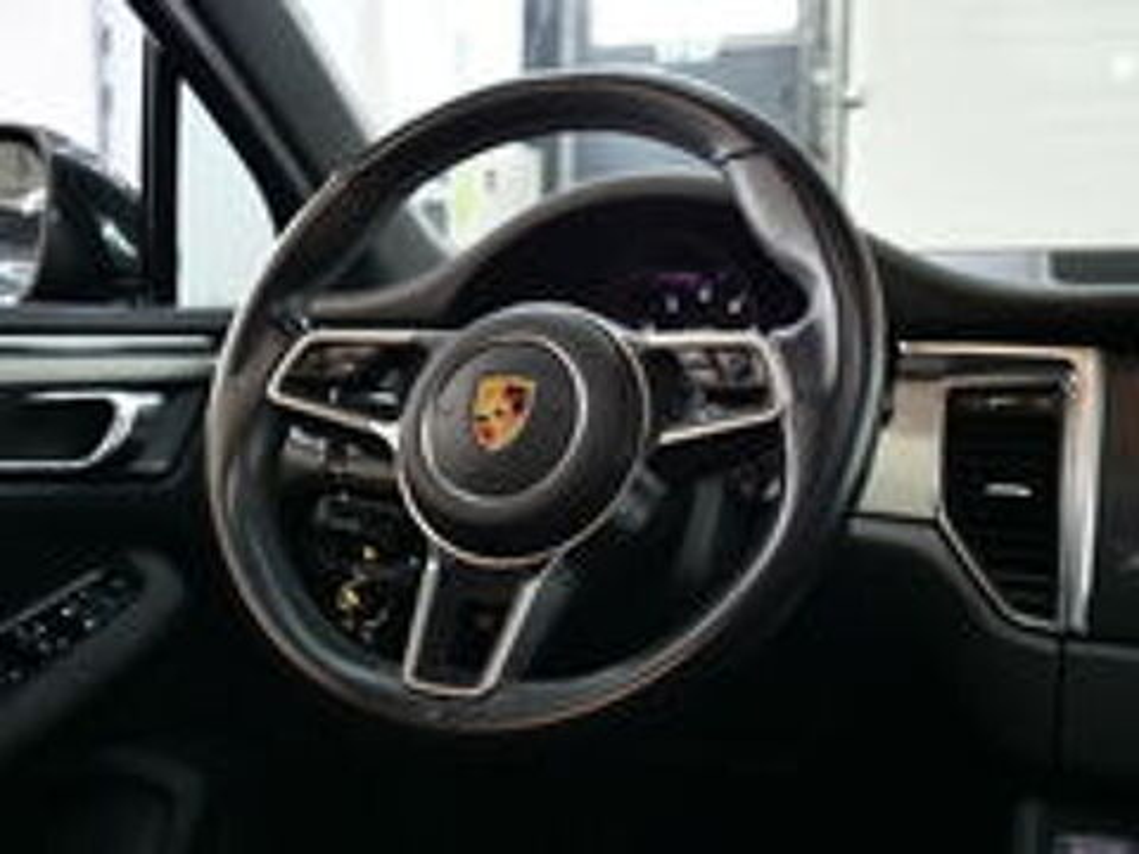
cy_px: 427
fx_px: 1316
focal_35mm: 40
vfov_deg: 36.0
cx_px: 570
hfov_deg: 46.8
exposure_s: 1/60
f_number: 3.3
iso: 1000
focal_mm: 20
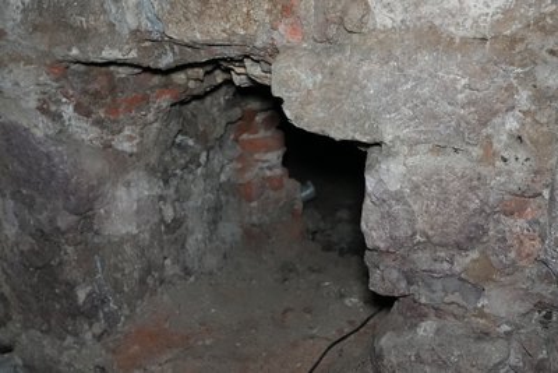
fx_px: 682
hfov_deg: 44.5
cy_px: 186
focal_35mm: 44
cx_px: 279
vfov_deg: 30.5
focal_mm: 44
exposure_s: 1/125
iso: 16000
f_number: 5
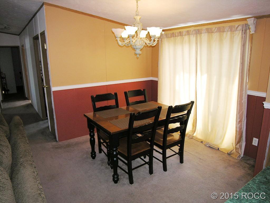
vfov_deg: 56.8
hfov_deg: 71.6
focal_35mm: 24
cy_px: 102
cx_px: 135
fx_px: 187
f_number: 2.6
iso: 50
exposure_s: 1/30
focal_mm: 6.1
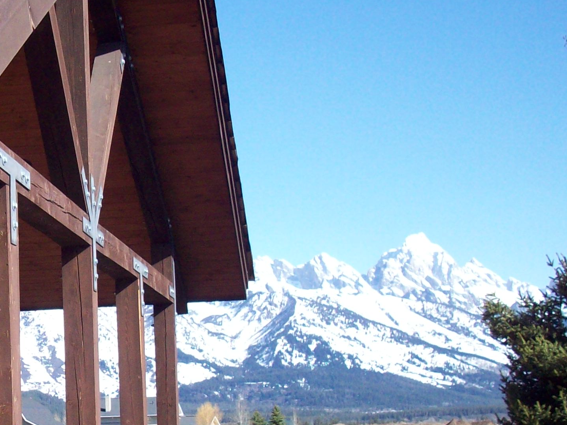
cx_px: 0
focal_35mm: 85
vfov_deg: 17.3
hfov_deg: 22.2
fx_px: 1392
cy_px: 282
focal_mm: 6.2
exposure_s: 1/217
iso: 80
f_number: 5.6
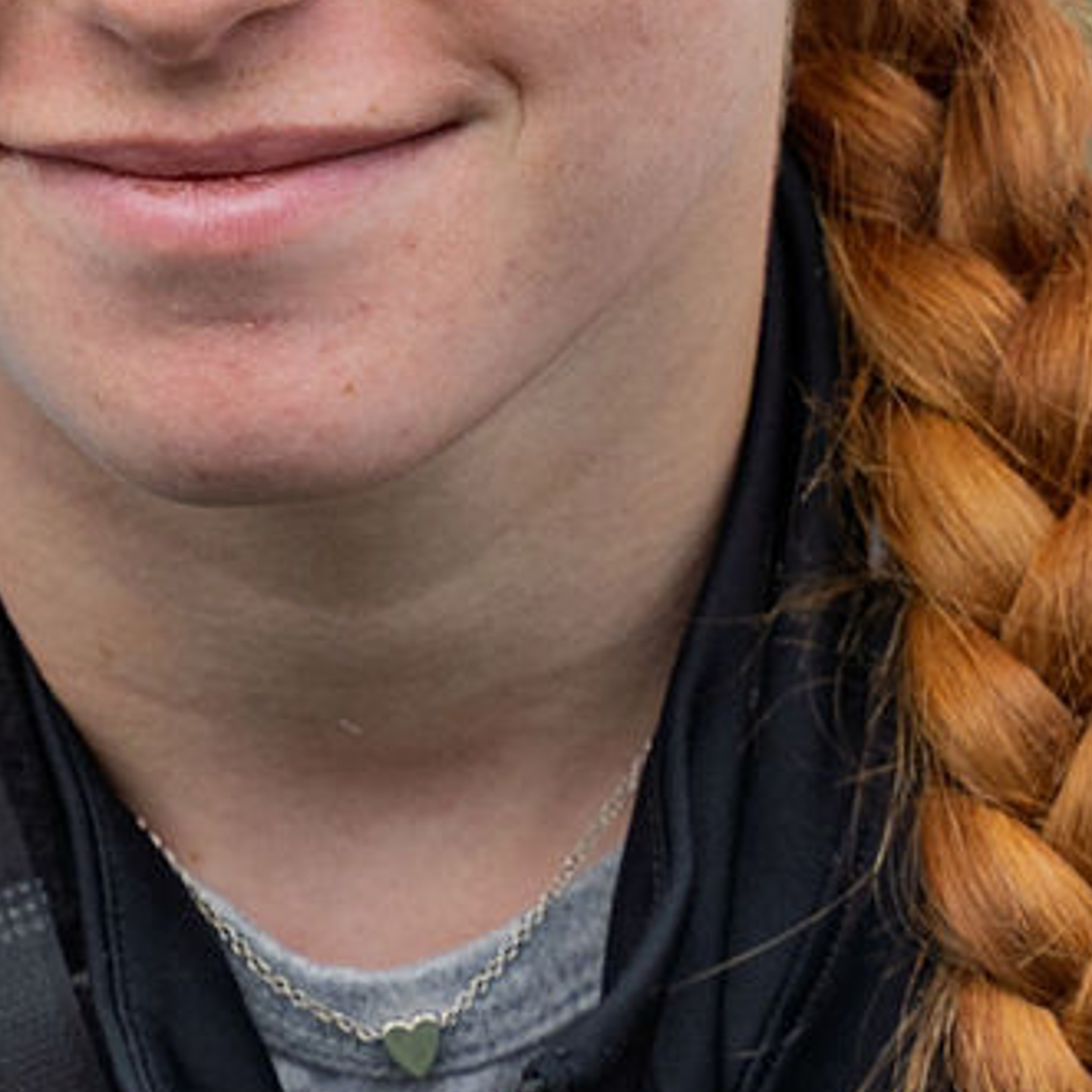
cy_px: 1052
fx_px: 50573
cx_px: 614
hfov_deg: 1.2
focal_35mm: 1417
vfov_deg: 1.2
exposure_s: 1/800
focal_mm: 160
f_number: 2.8
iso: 90
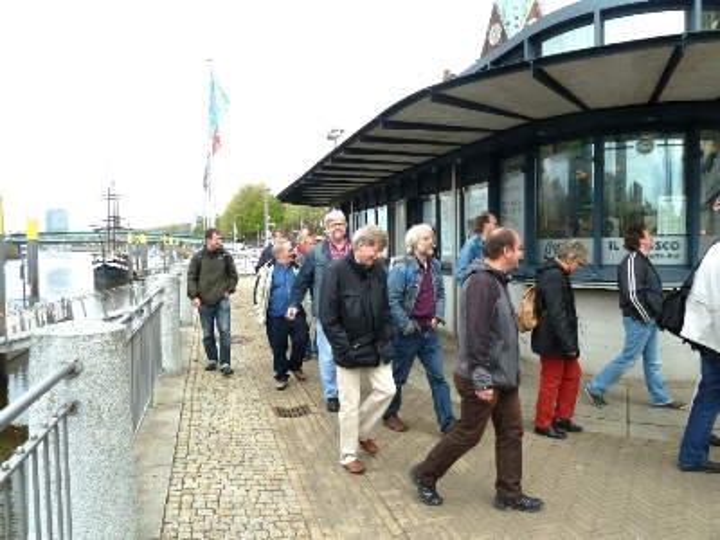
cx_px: 360
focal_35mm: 25
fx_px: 520
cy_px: 270
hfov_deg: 69.4
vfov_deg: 54.9
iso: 80
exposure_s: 1/250
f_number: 4
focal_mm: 4.1
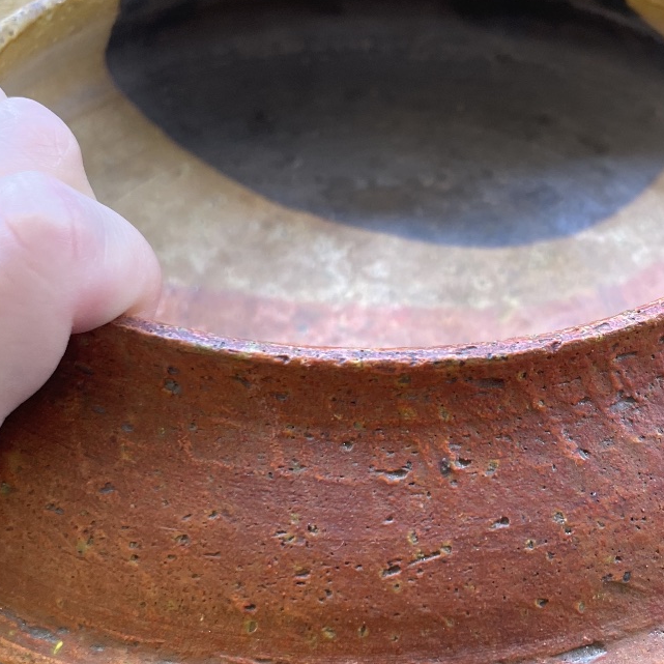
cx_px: 455
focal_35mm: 43
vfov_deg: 39.1
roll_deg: -0.6
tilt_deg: +5.7
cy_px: 292
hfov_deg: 38.6
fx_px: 933
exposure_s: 1/121
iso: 125
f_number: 1.6
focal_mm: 4.2
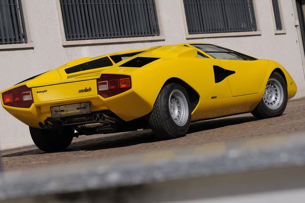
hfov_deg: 16.8
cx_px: 154
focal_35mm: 122
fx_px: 1033
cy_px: 101
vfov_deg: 11.2
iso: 200
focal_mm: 78
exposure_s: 1/1250
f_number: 5
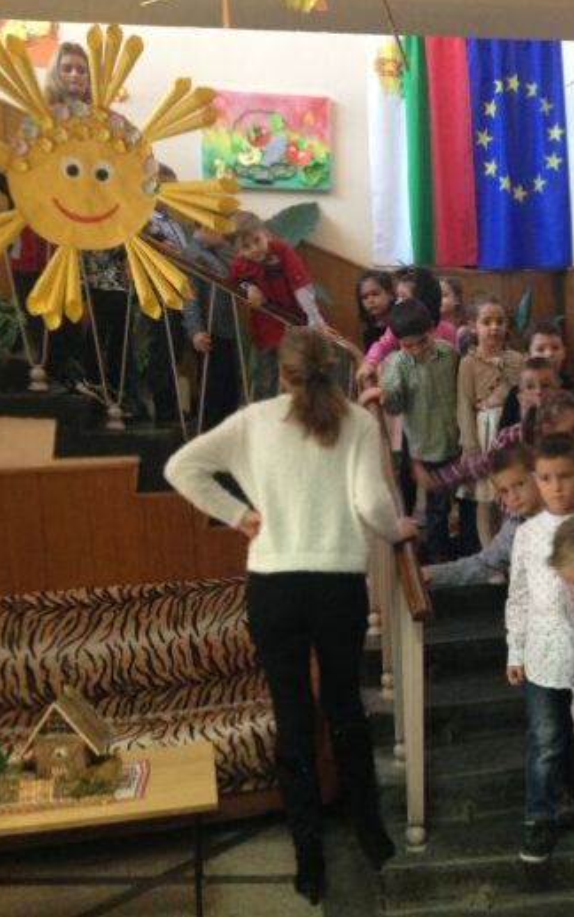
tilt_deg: -4.4
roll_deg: +1.0
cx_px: 457
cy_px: 457
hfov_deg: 26.9
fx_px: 1176
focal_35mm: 47
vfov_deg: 42.6
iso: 200
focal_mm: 4.12
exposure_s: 1/20
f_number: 2.4
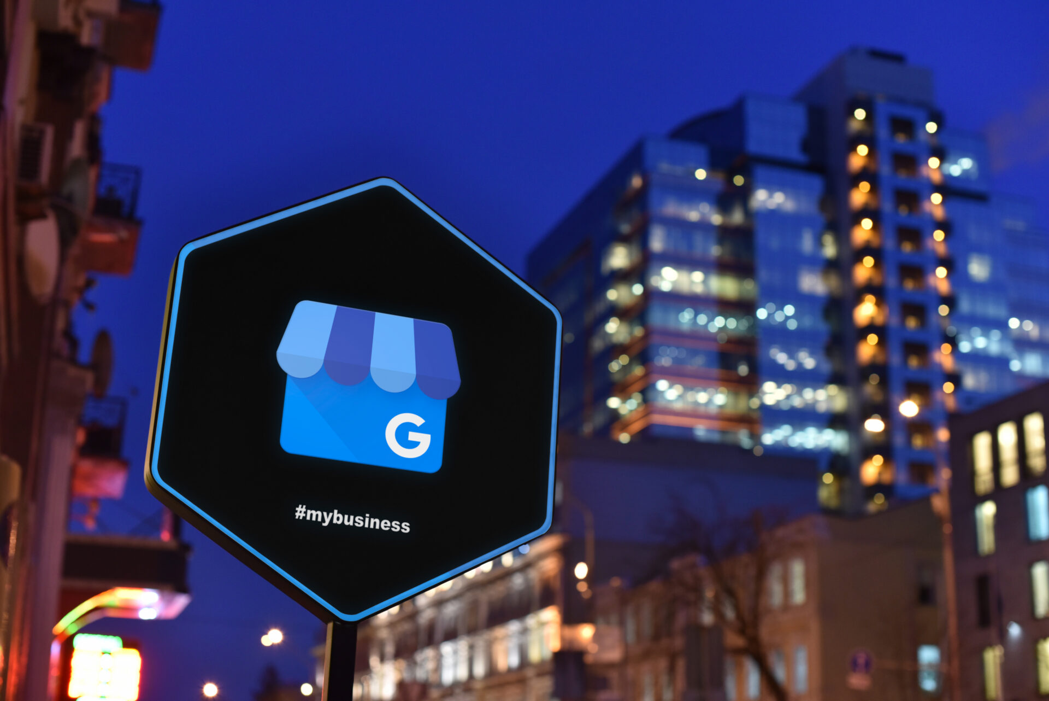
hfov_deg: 39.6
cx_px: 524
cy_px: 350
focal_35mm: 50
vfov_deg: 27.0
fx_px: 1458
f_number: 3.2
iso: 1600
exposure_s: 1/80
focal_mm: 50
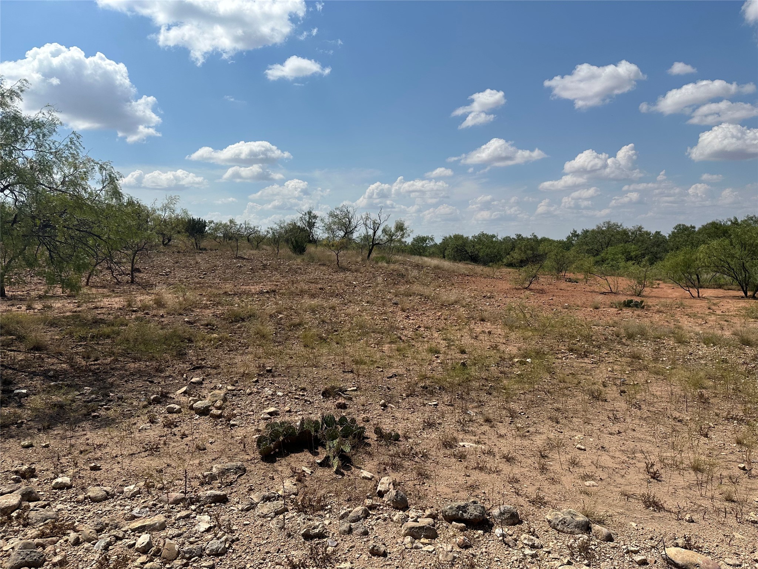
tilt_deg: -2.9
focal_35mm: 24
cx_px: 379
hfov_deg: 71.6
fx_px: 526
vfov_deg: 56.8
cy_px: 284
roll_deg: +1.4
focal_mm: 6.86
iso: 80
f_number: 1.78
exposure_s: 1/9709
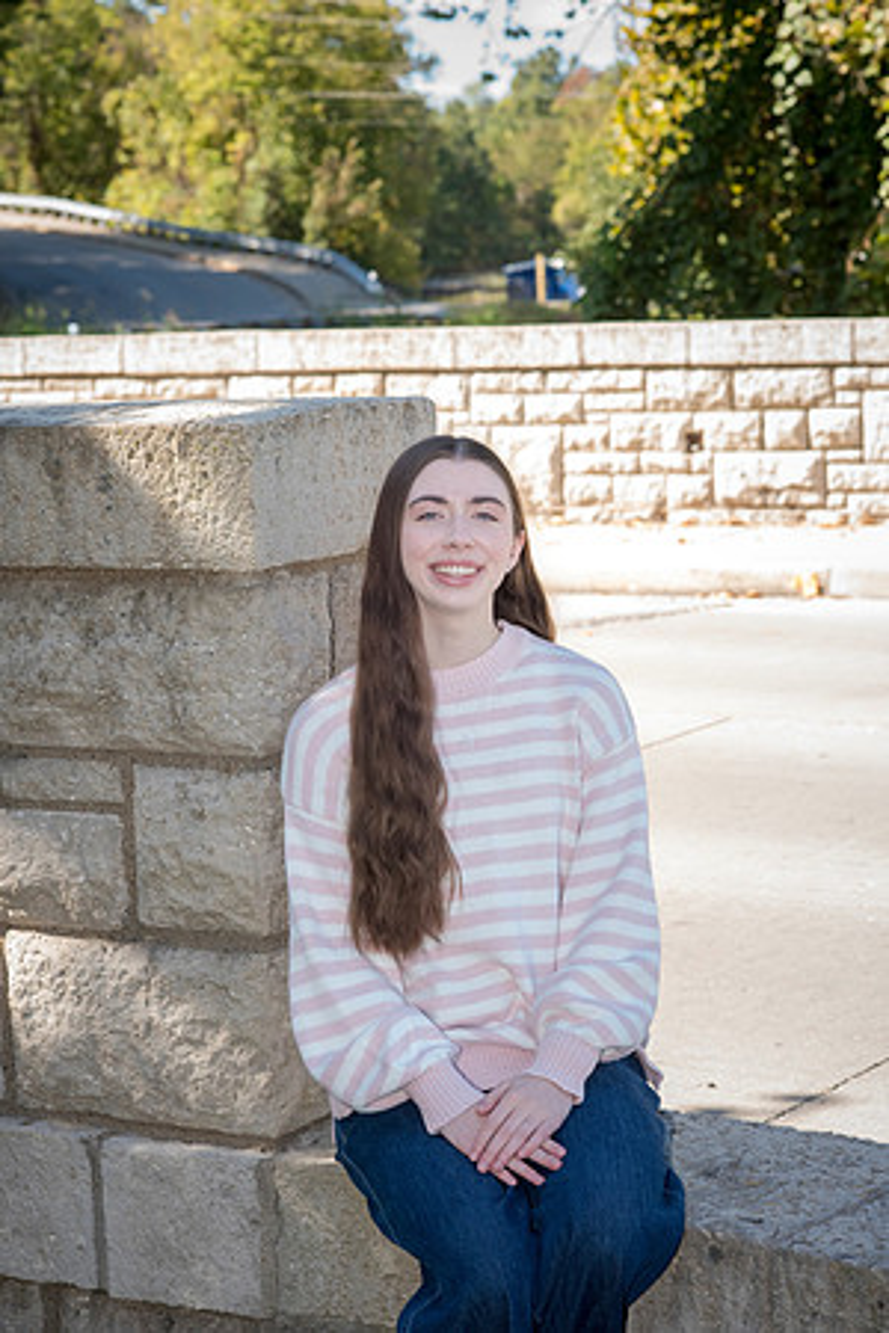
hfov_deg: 16.1
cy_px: 666
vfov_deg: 23.9
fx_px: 3148
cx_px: 444
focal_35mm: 85
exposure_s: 1/200
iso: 500
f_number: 8
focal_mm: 85
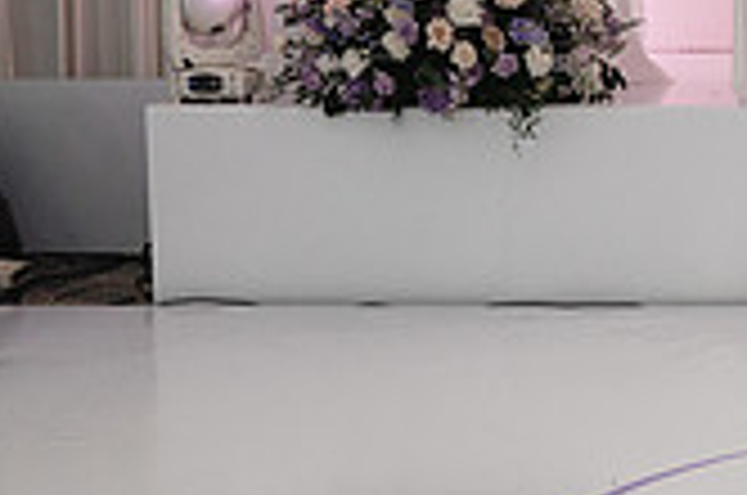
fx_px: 2547
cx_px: 1066
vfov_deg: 11.1
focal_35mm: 123
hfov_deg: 15.6
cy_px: 94
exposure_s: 1/160
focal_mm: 35
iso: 1600
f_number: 3.2
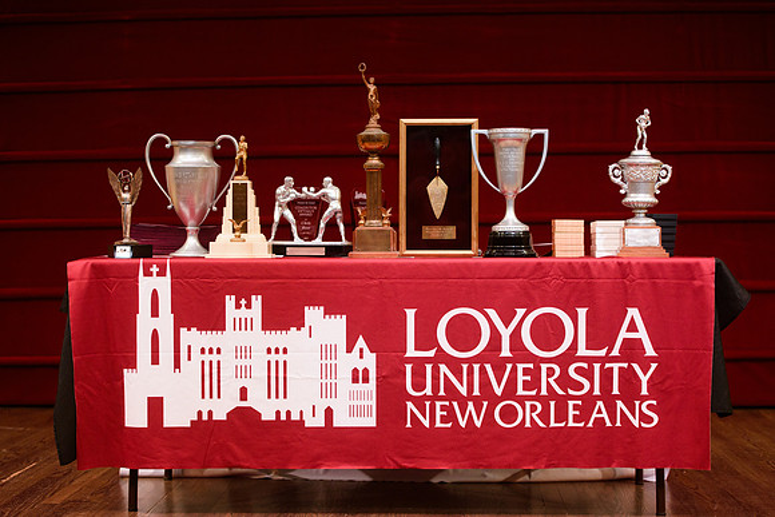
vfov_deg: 19.3
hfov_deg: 28.6
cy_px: 258
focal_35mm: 71
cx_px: 388
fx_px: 1523
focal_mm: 70
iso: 1250
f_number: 2.8
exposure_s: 1/200
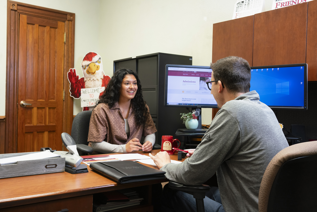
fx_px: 308
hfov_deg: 54.4
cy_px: 106
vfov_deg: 37.9
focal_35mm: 35
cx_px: 158
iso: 1600
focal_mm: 35
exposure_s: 1/60
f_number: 7.1
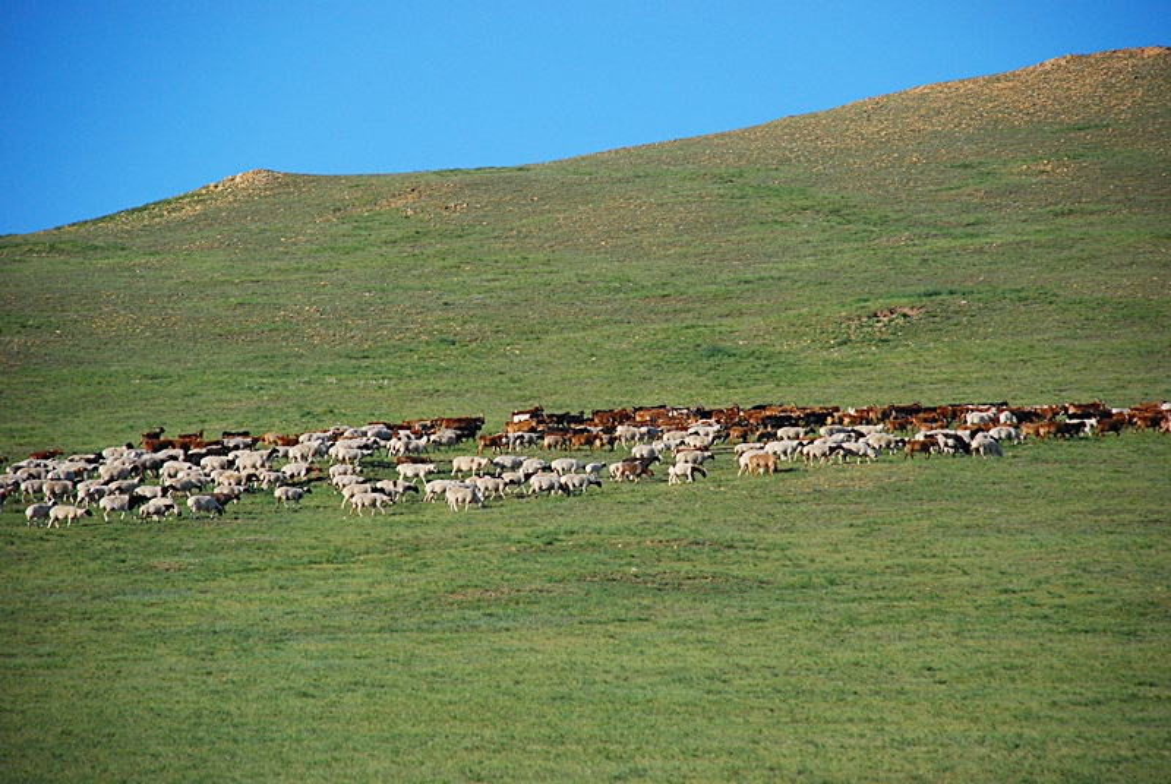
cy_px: 392
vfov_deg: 6.8
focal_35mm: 202
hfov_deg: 10.1
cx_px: 586
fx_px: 6597
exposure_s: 1/1250
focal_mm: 135
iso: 400
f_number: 6.3
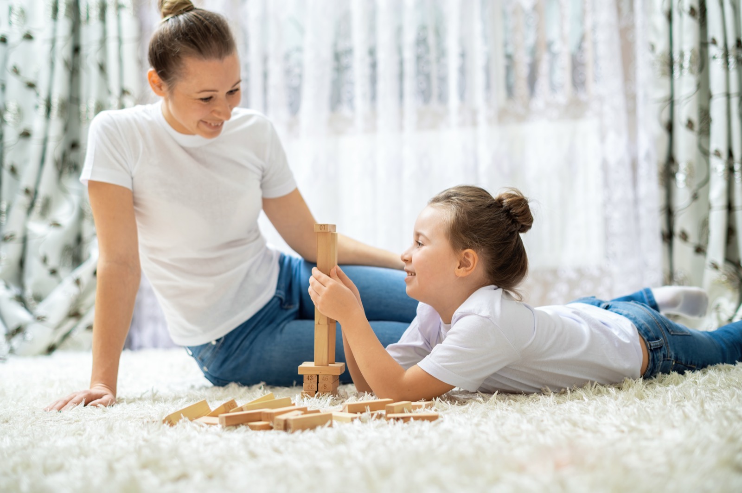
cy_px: 246
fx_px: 1030
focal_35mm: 50
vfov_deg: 26.9
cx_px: 371
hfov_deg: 39.6
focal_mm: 50
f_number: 2.2
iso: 100
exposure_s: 1/200
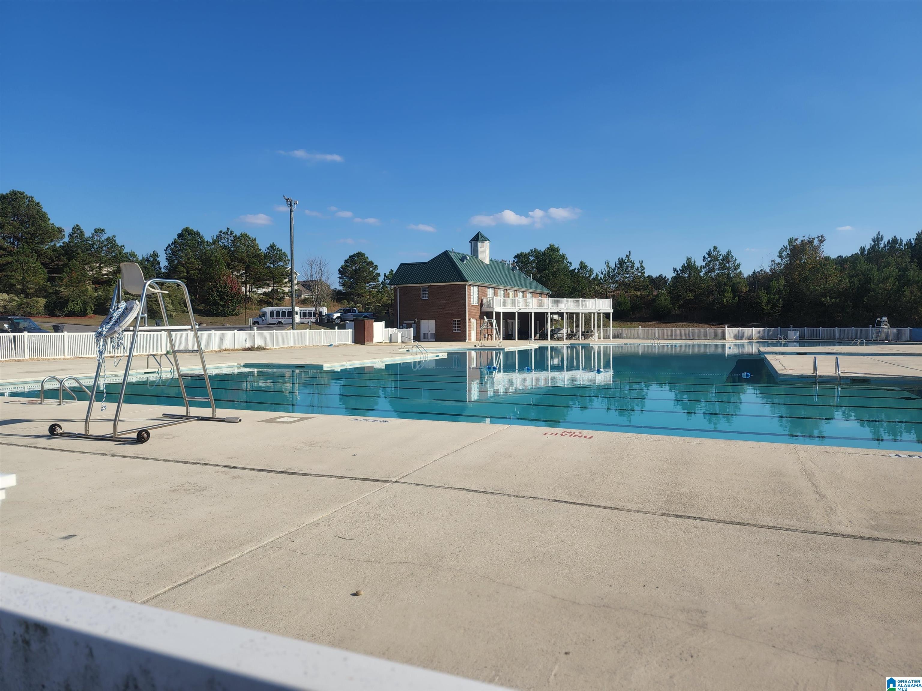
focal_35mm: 23
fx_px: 613
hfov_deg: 73.9
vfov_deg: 58.9
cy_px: 346
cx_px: 461
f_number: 1.8
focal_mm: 6.4
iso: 12
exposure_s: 1/1328
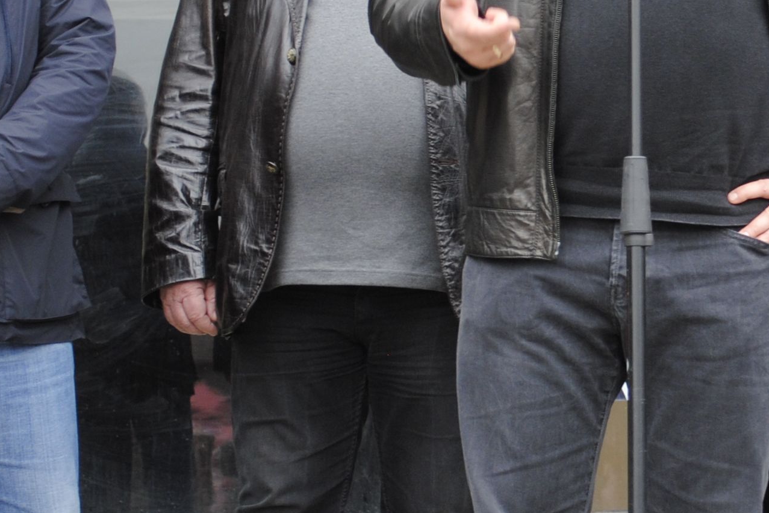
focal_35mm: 173
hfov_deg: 11.8
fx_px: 3696
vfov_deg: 7.9
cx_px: 719
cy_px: 202
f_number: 5
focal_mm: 38
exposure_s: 1/100
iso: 200
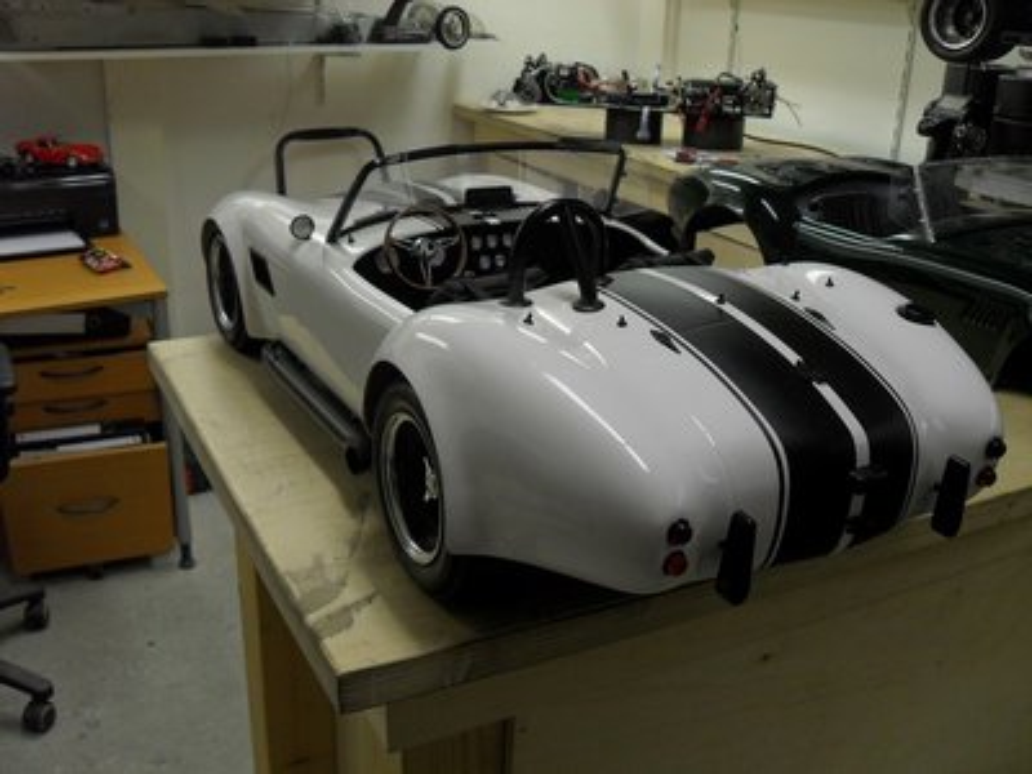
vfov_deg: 40.7
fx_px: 1043
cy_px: 387
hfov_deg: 52.6
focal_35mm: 35
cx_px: 516
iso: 120
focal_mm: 6.2
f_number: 2.8
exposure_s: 1/45
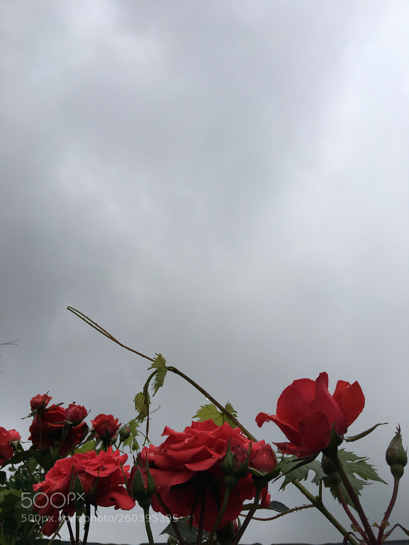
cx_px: 204
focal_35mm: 29
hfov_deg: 48.2
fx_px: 457
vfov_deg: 61.7
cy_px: 272
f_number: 2.2
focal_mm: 4.15
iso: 25
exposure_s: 1/396
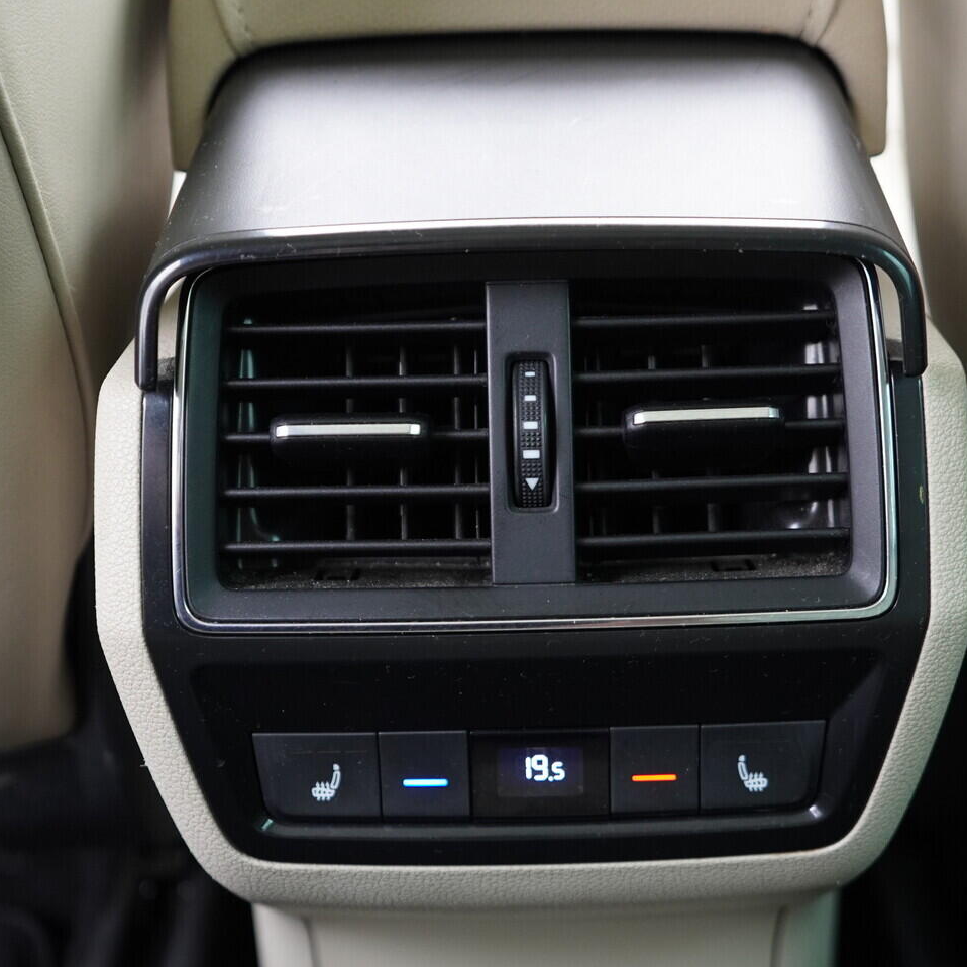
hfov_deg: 36.8
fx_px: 1454
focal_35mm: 46
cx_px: 527
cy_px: 484
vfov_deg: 36.8
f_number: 2.8
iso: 800
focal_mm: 24
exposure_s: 1/40
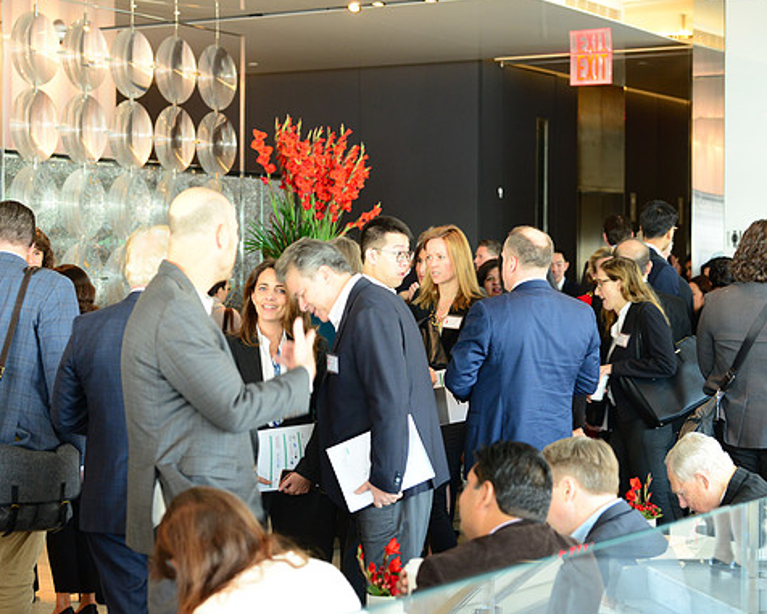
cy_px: 304
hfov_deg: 23.8
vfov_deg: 19.2
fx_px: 1816
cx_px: 359
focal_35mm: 80
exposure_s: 1/80
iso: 1600
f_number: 4
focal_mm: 70
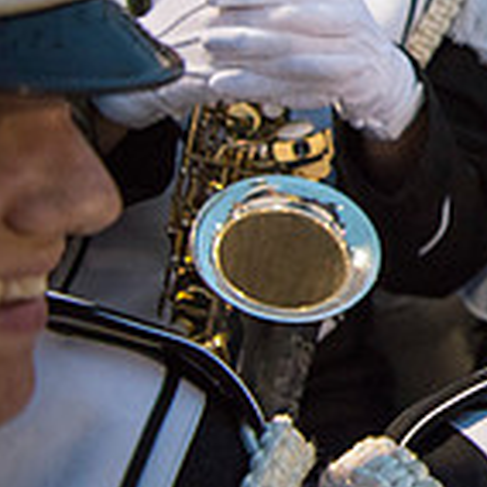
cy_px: 26
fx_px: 1544
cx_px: 984
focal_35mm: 97
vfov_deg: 17.6
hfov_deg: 14.7
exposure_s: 1/320
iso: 2000
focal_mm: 28
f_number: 3.2
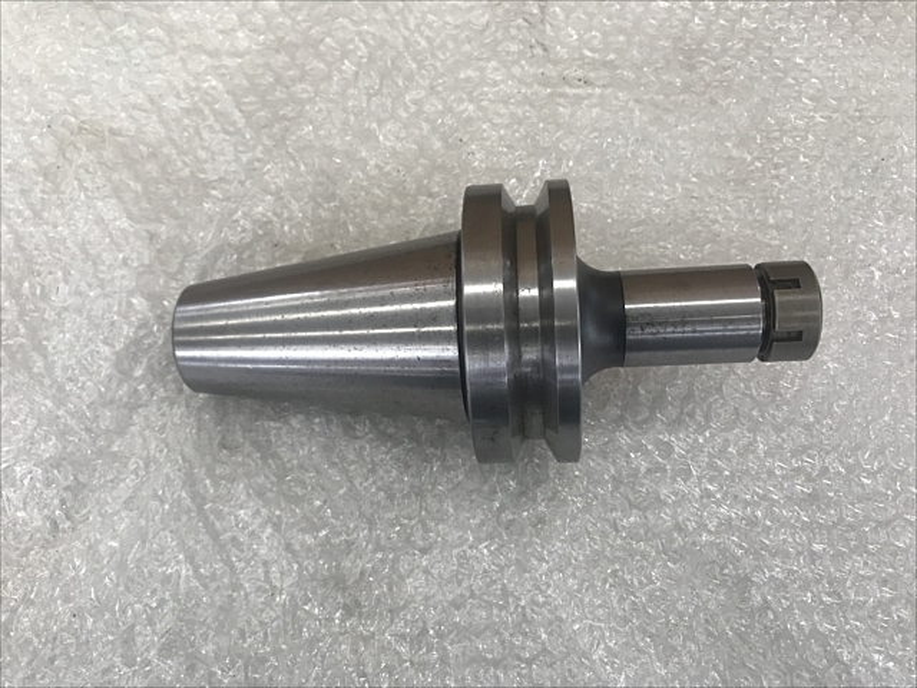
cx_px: 458
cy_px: 344
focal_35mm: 28
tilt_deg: -72.2
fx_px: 742
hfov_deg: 63.4
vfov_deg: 49.7
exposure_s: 1/120
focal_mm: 3.99
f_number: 1.8
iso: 40
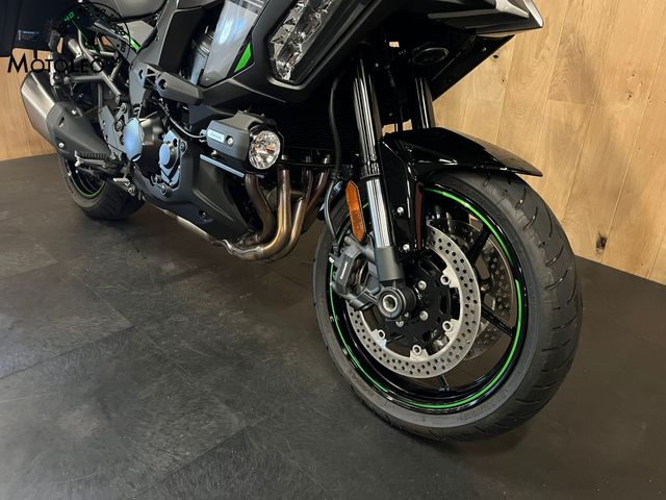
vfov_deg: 53.1
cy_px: 250
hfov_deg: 67.3
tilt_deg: -25.3
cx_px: 333
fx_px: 500
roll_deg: -3.5
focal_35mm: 26
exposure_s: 1/25
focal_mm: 5.1
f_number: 1.6
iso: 640
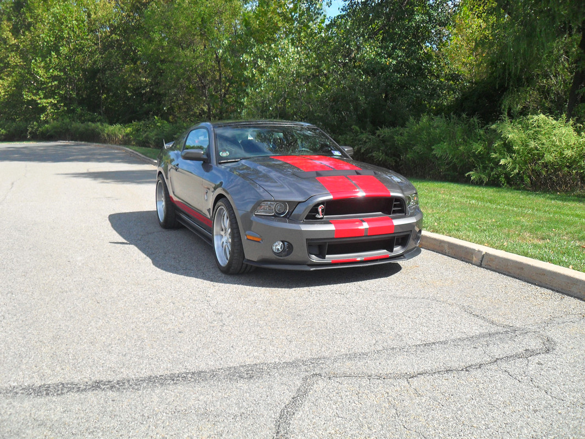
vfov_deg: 40.7
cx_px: 292
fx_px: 591
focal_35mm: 35
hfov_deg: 52.6
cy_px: 220
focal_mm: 6.2
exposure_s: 1/90
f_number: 8.9
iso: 100
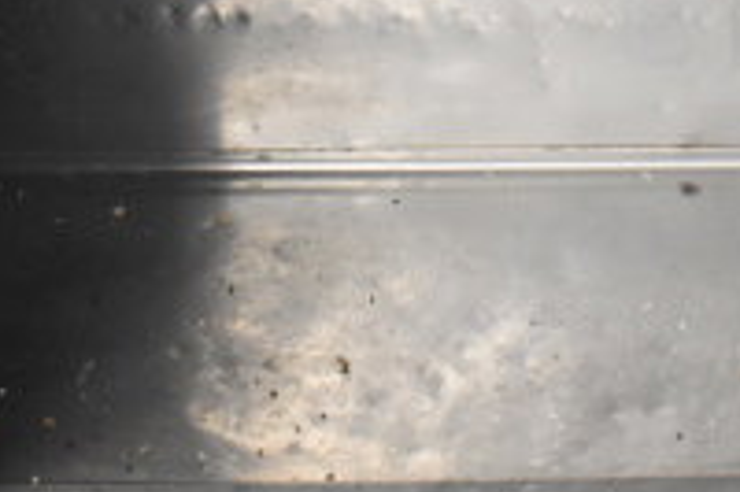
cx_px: 770
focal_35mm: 110
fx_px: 2259
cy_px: -191
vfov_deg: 12.0
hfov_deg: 18.1
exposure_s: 1/40
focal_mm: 24
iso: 2800
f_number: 4
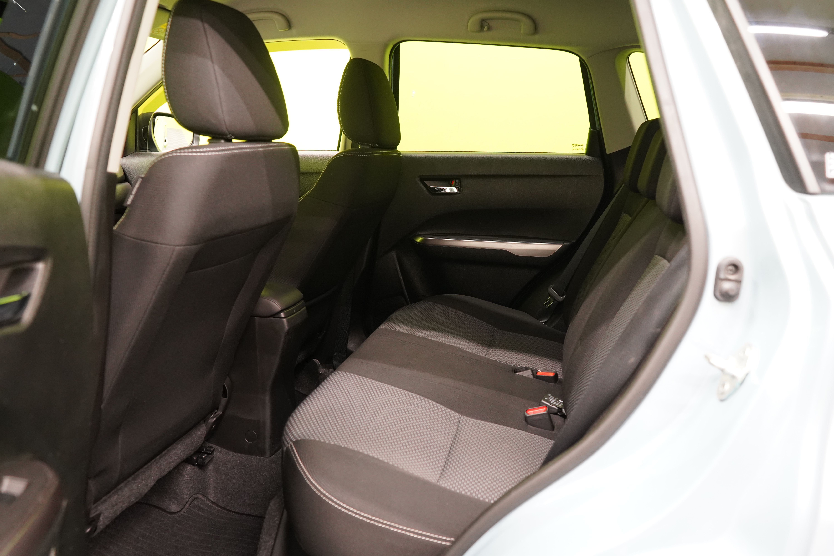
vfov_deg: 46.4
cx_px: 417
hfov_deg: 65.5
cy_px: 278
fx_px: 649
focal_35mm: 28
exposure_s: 1/20
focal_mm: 28
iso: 3200
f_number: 5
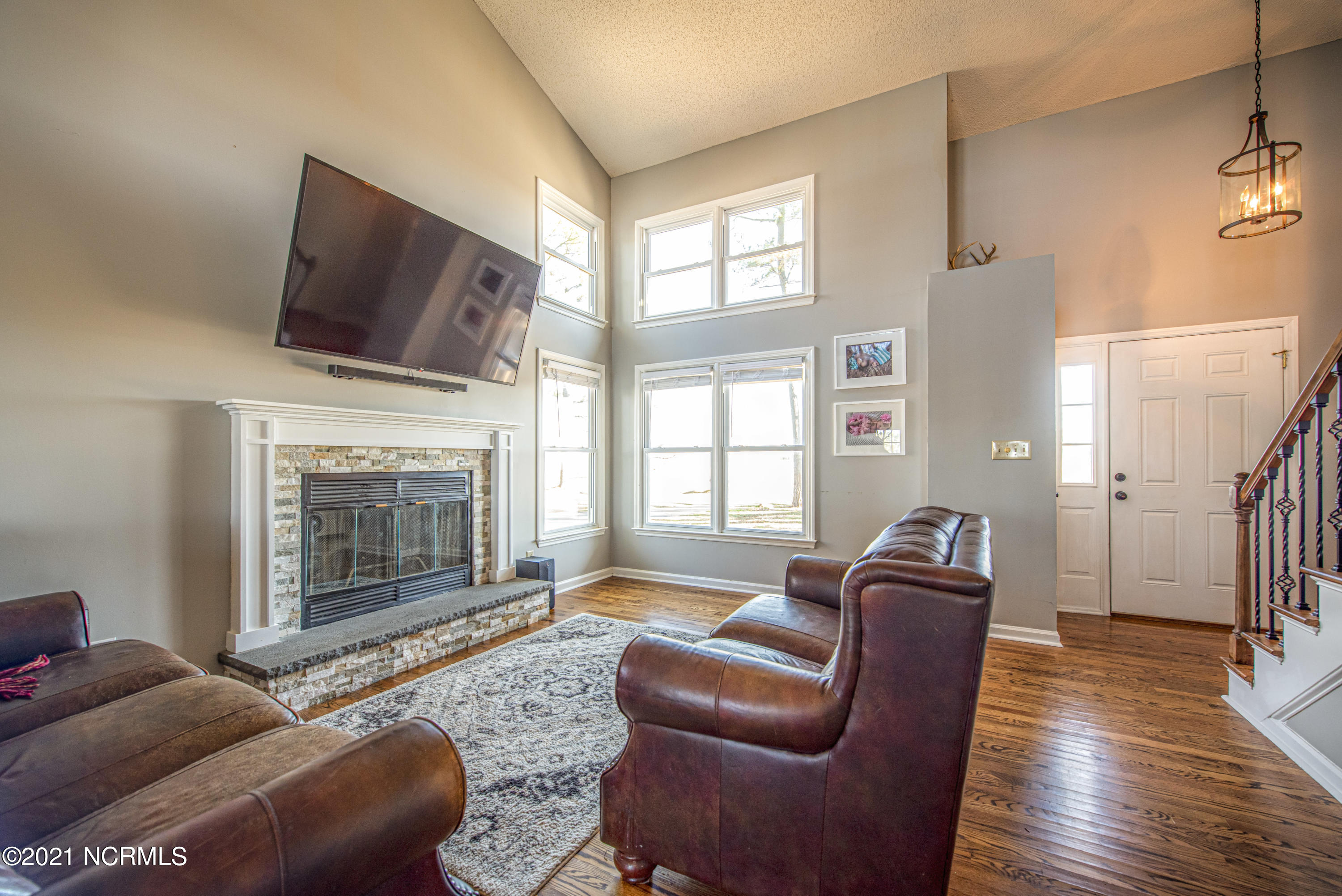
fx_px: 522
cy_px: 448
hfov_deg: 104.2
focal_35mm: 14
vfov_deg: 81.2
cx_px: 671
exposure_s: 1/25
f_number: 5
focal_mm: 14
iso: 400
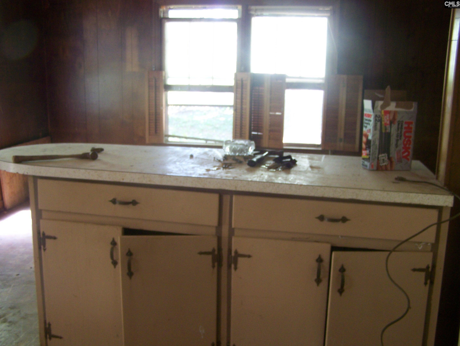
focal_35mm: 38
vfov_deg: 37.8
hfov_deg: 48.9
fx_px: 505
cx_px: 230
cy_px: 173
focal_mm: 6.3
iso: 160
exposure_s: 1/8
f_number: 2.8
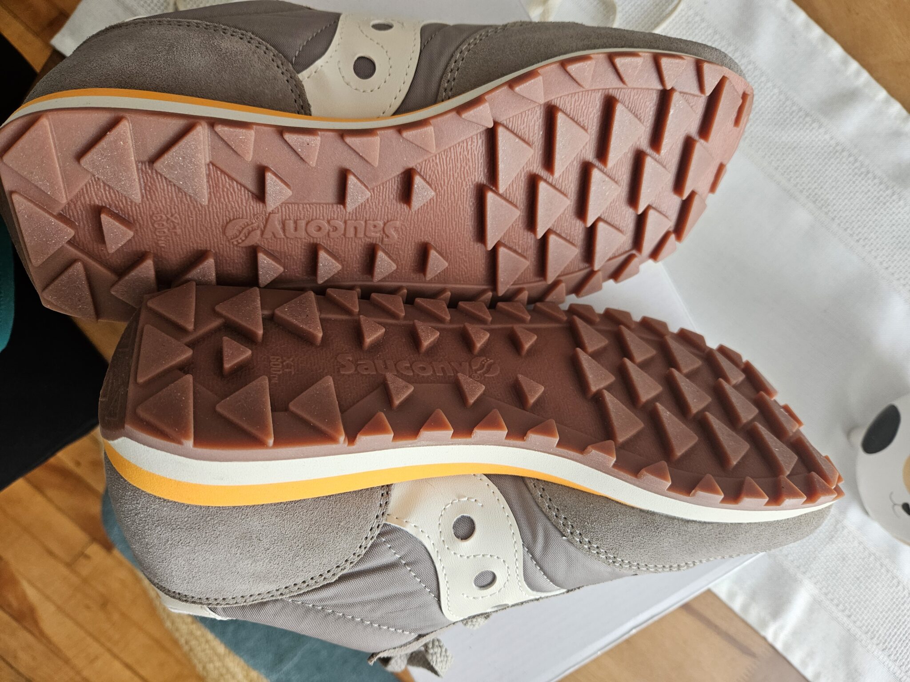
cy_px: 341
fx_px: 605
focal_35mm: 23
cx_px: 455
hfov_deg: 73.9
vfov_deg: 58.9
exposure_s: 1/120
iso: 160
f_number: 1.8
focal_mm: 5.4
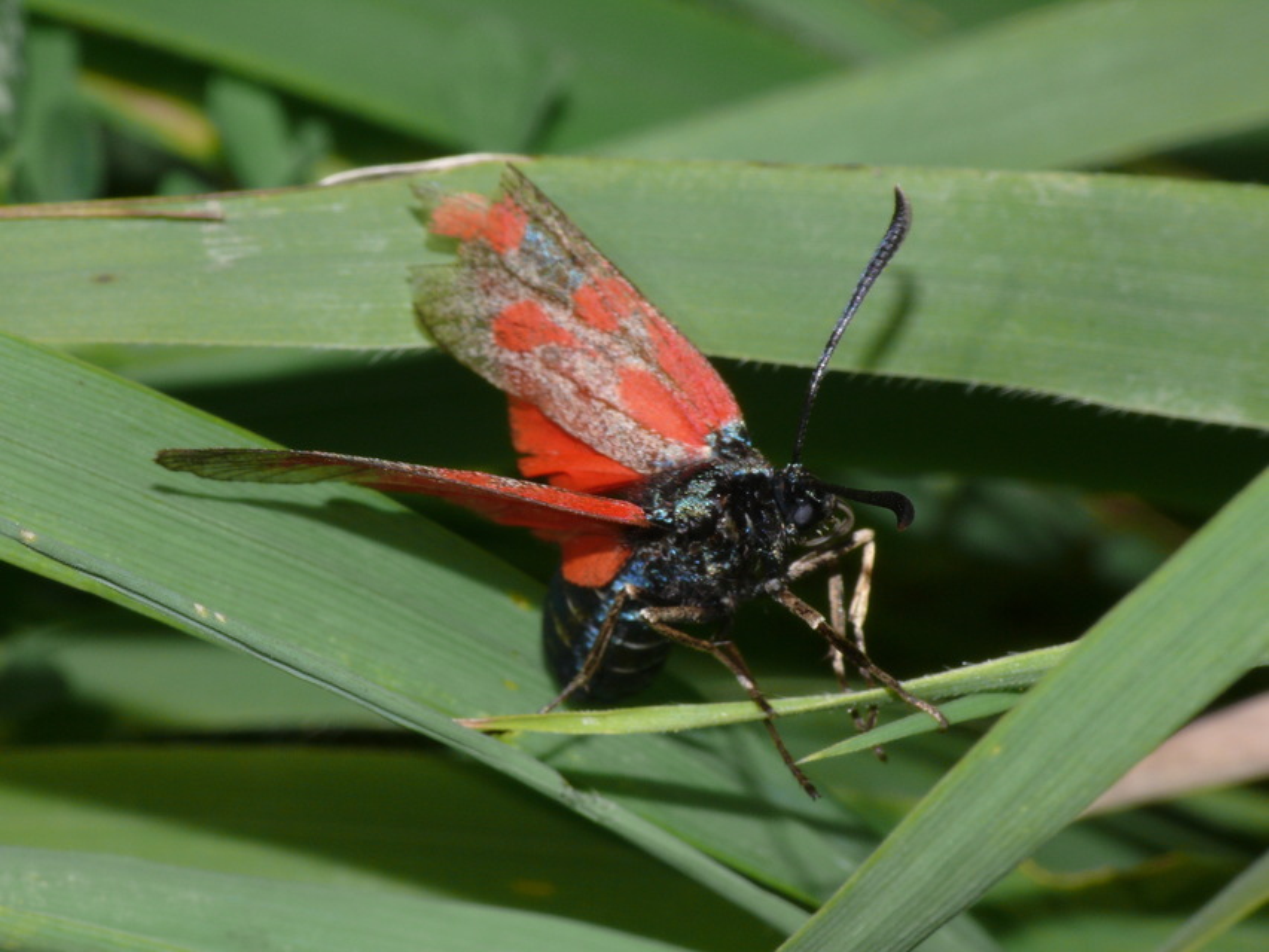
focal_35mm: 202
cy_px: 476
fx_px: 7406
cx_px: 634
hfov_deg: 9.8
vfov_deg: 7.4
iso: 100
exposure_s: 1/640
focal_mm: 42.7
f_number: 11
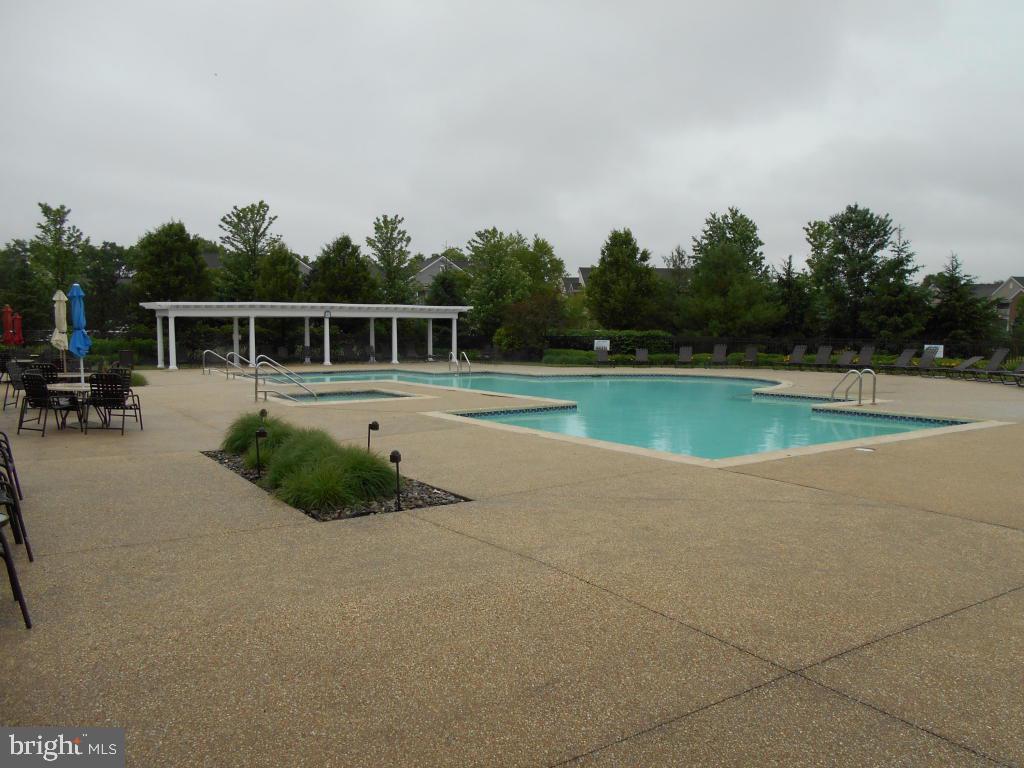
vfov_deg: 53.1
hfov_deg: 67.3
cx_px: 512
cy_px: 384
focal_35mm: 26
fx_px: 769
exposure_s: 1/400
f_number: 3.2
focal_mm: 4.6
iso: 80
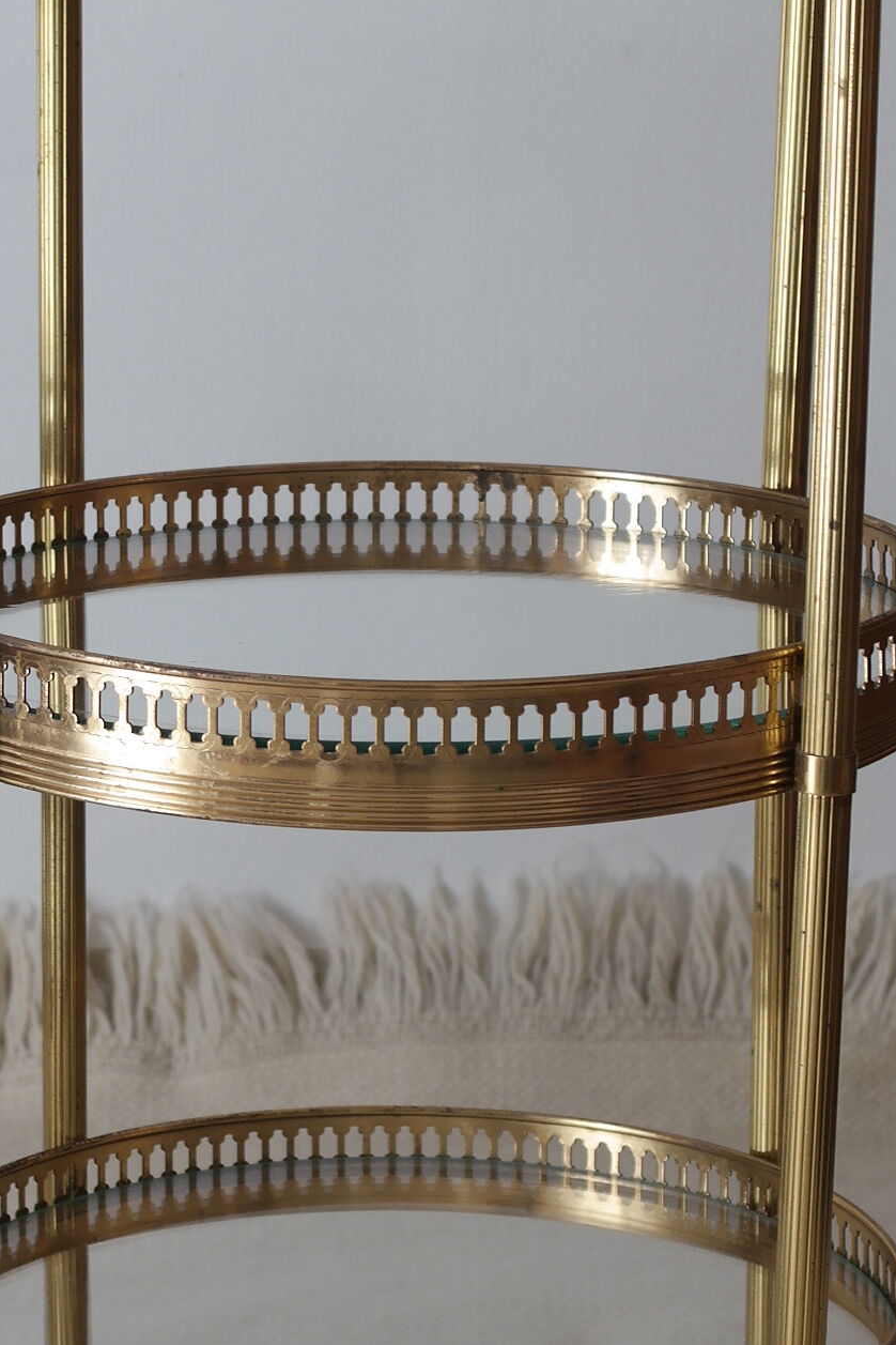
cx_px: 375
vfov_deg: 17.6
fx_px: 4330
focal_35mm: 116
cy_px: 682
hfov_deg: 11.8
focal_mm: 32
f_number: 5.6
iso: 200
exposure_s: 1/25
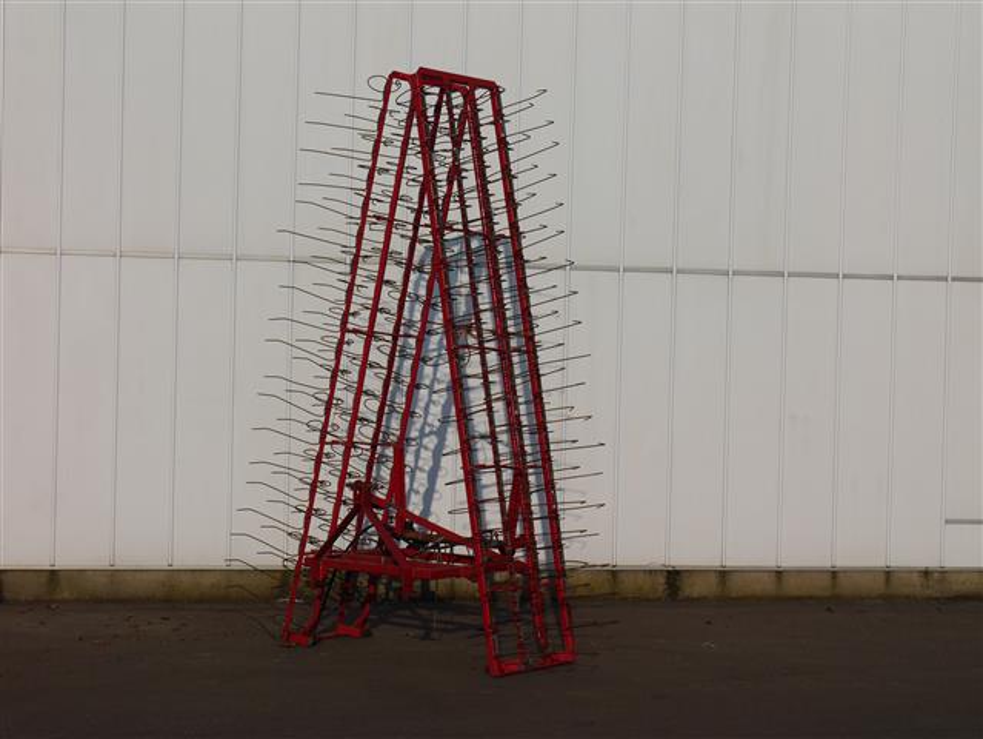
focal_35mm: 68
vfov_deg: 21.6
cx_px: 492
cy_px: 370
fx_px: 1932
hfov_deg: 28.5
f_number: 13
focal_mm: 34
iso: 160
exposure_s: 1/500
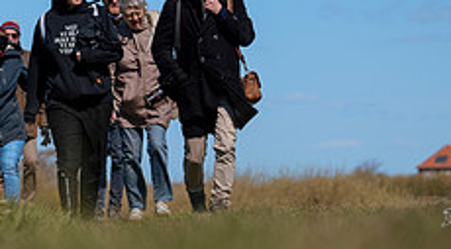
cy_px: 50
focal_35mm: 286
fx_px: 3405
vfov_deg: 4.2
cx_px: 151
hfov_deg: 7.6
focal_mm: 100
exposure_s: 1/2000
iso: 100
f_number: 4
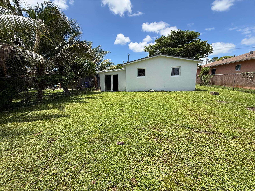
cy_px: 96
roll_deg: +1.2
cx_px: 128
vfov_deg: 85.7
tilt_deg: -7.9
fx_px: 103
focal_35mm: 14
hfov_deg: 102.1
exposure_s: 1/1572
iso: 50
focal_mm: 2.22
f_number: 2.2
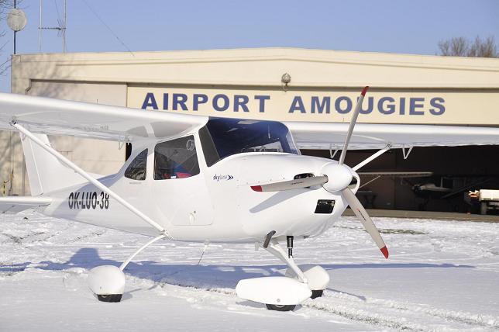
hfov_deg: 20.9
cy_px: 166
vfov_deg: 14.0
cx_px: 250
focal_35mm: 98
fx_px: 1350
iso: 200
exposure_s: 1/1250
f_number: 9
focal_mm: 65
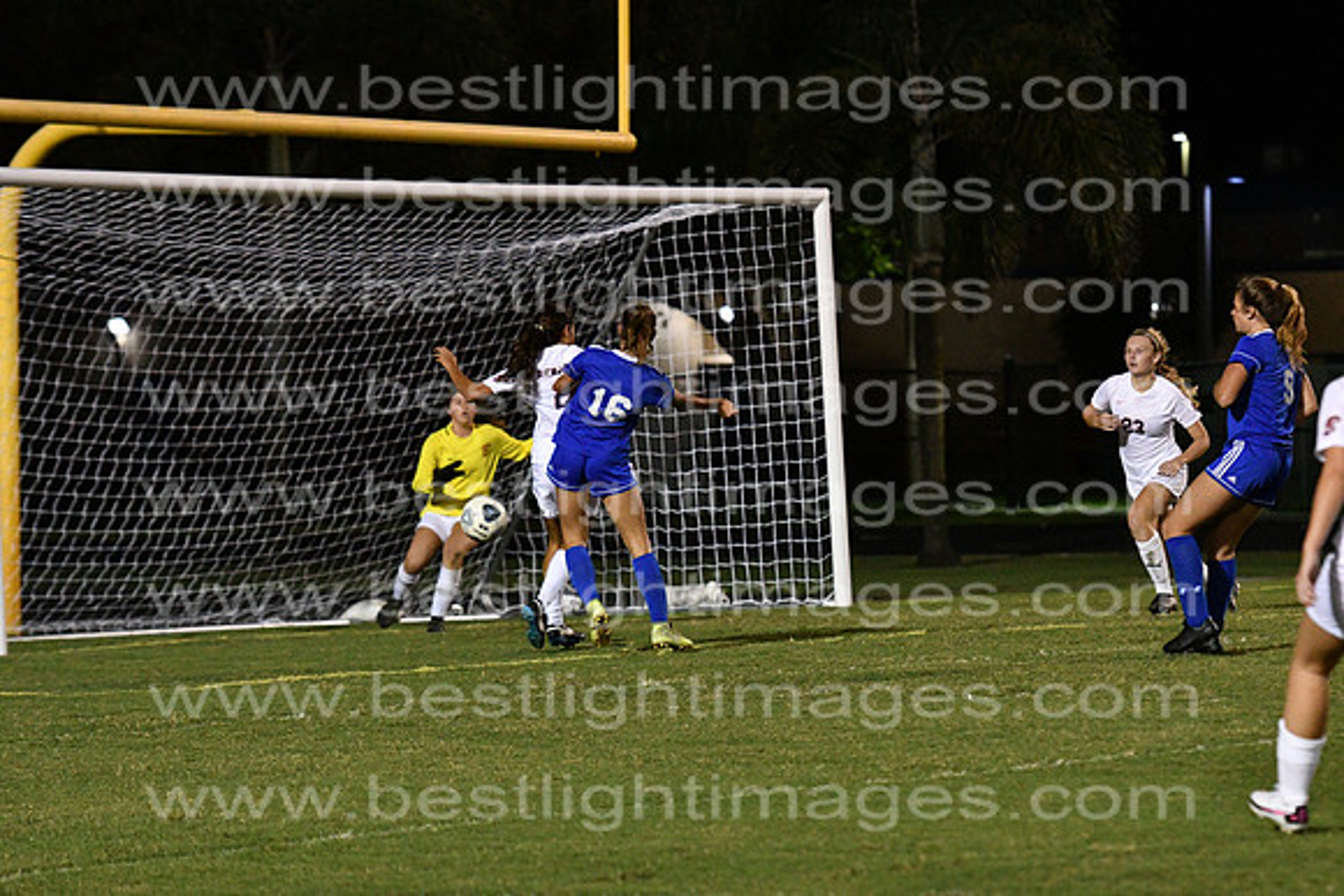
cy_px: 448
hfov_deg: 11.0
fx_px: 7001
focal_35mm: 188
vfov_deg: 7.3
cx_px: 672
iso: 8000
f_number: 4
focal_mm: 125
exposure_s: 1/800
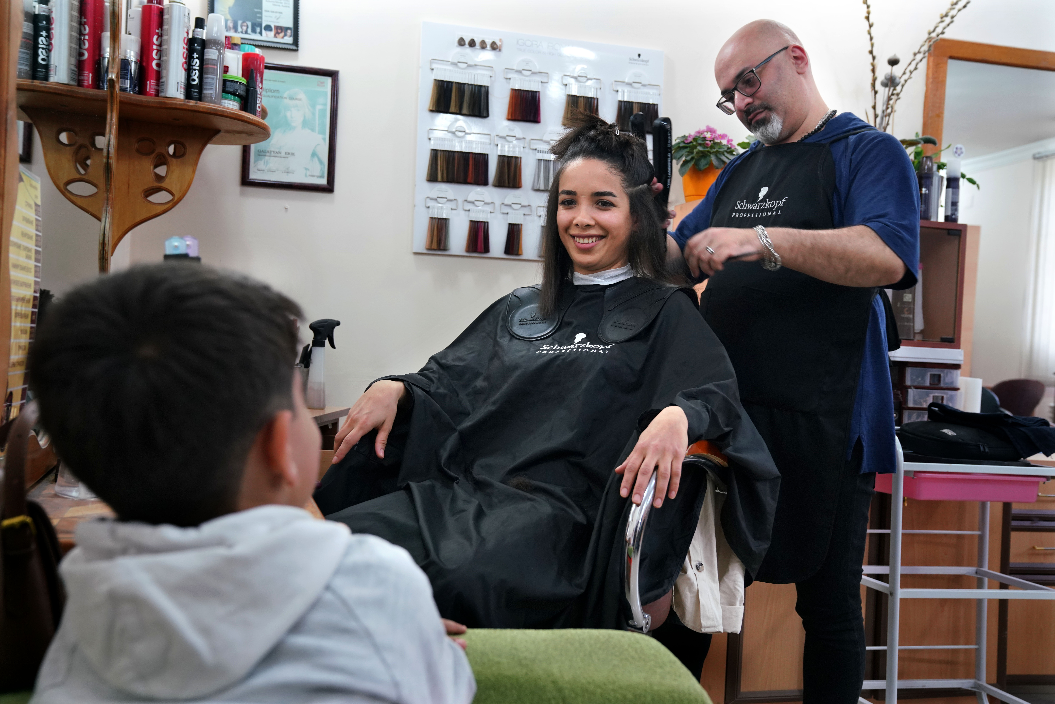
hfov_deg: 53.1
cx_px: 528
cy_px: 352
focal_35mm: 36
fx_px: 1055
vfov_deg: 36.9
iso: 1250
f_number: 4.5
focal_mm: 36
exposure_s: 1/125
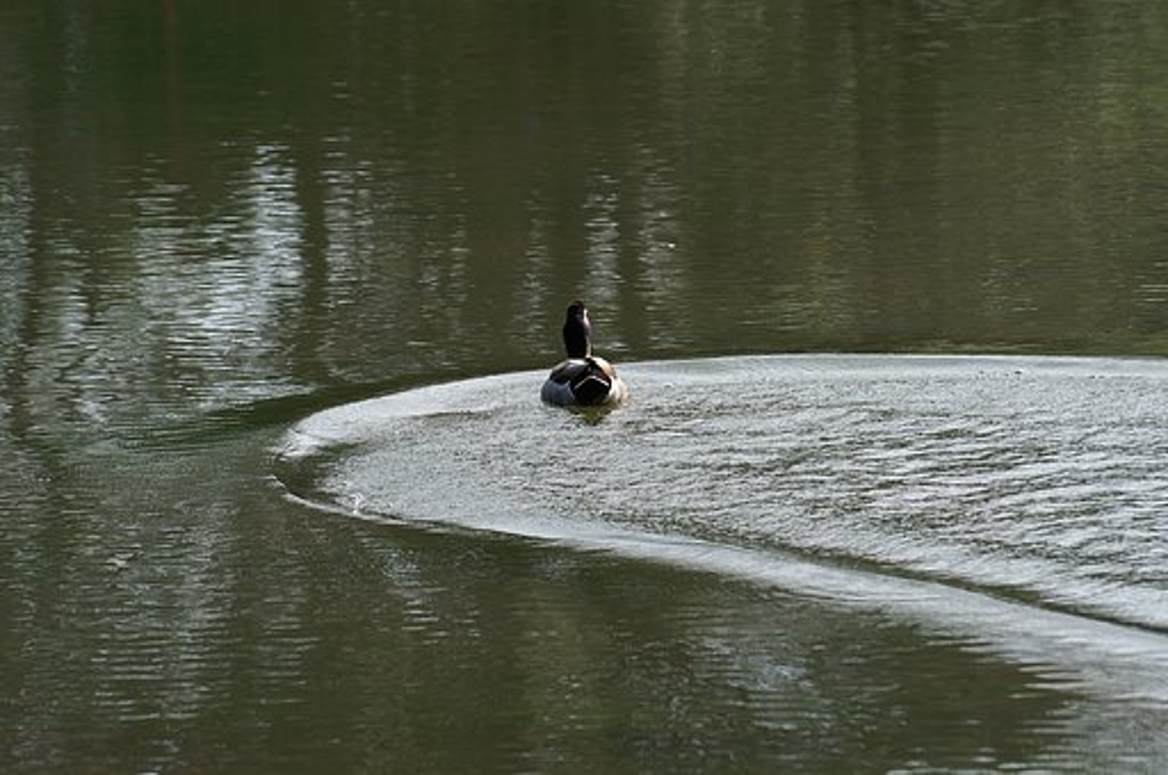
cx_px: 584
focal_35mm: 225
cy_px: 388
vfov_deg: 6.1
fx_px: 7291
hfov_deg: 9.2
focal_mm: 150
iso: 125
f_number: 8
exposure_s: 1/400
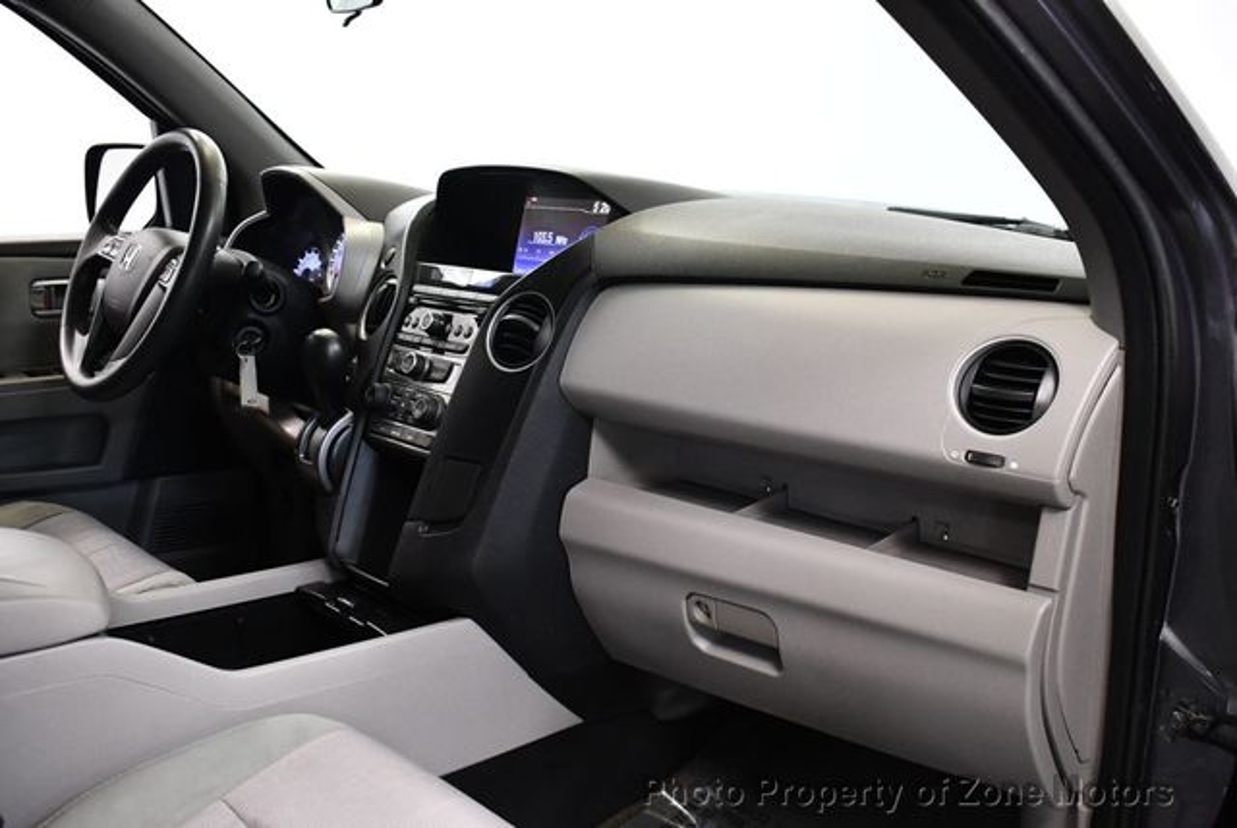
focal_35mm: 36
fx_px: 1238
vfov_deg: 36.9
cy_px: 414
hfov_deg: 53.1
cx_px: 618
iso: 2800
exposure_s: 1/125
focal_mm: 18
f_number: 3.5
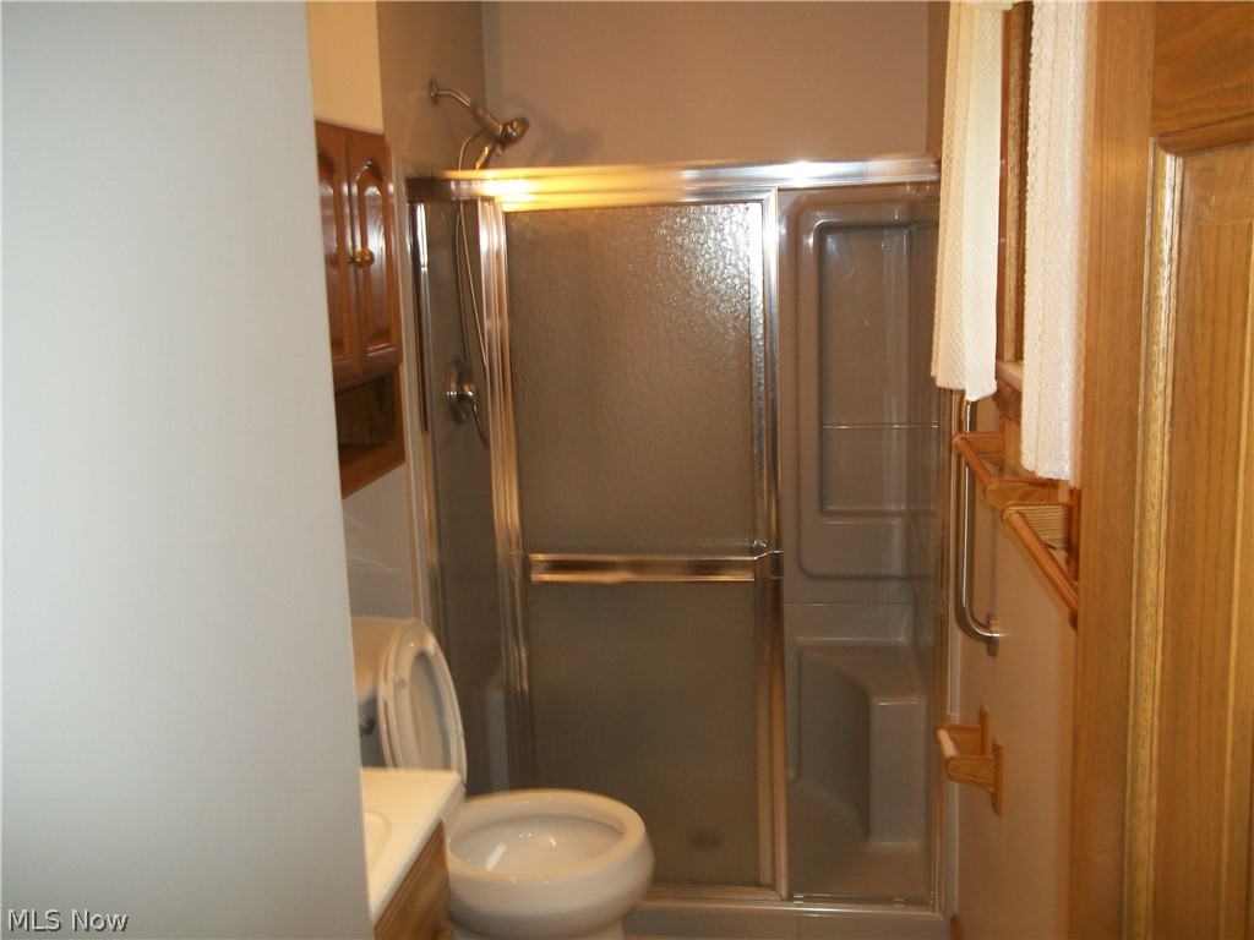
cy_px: 470
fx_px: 1159
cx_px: 627
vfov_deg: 44.2
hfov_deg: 56.8
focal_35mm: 32
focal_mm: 5.7
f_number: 2.9
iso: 160
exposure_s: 1/30
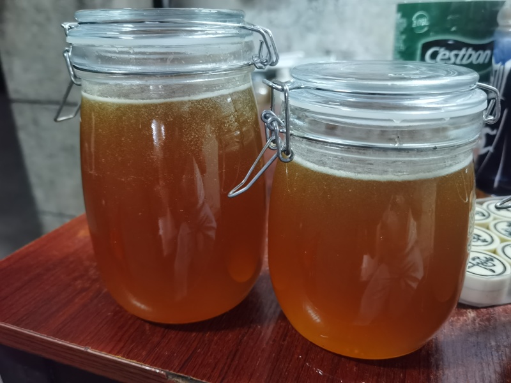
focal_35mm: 27
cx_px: 256
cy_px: 192
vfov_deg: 51.4
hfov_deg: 65.3
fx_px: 399
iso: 640
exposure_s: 1/20
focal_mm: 6.71
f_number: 1.9
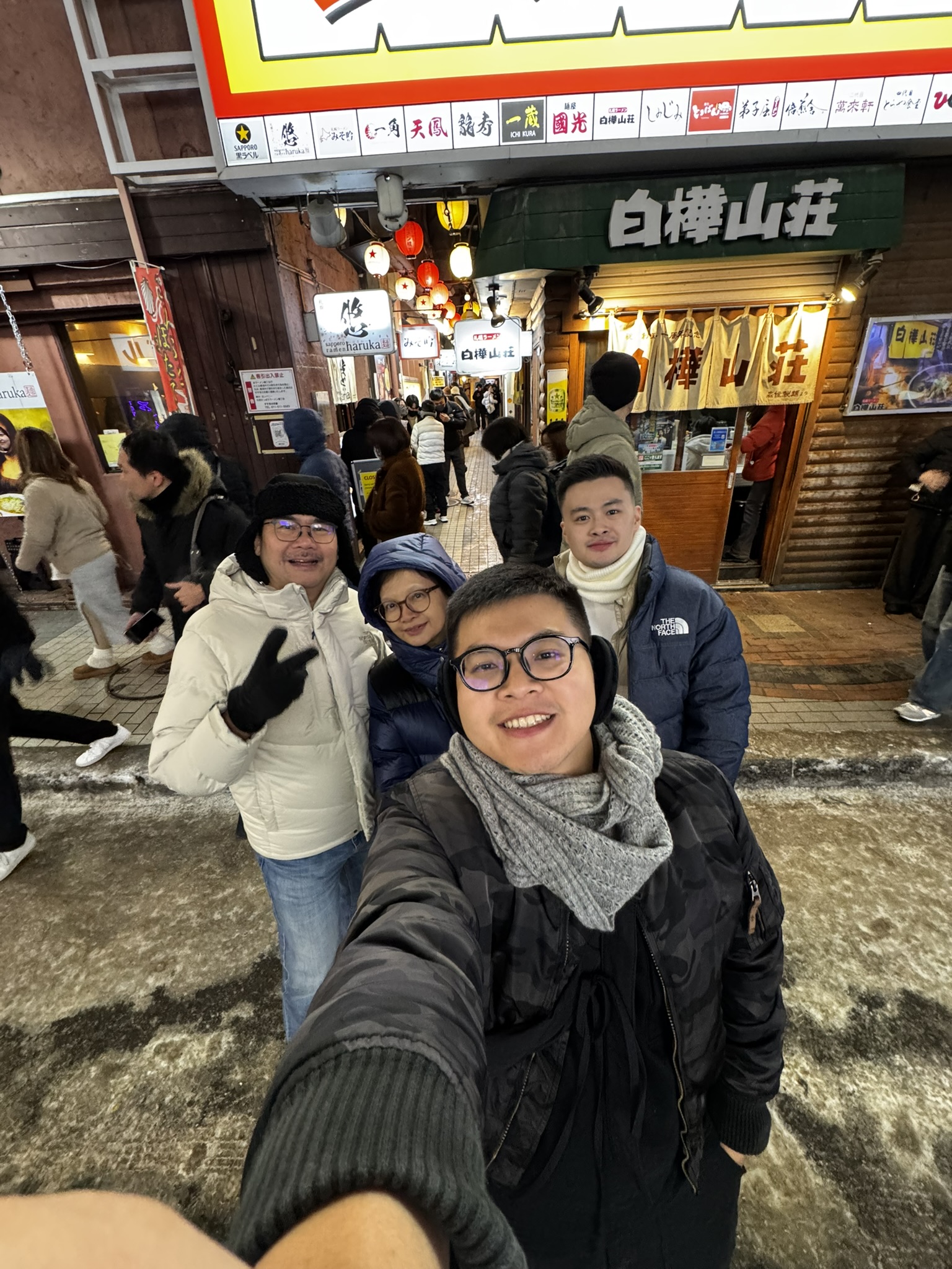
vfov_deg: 102.1
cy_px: 634
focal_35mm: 14
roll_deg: +4.7
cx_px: 476
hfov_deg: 85.7
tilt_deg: -24.0
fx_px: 513
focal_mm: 2.22
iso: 640
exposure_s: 1/50
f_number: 2.2
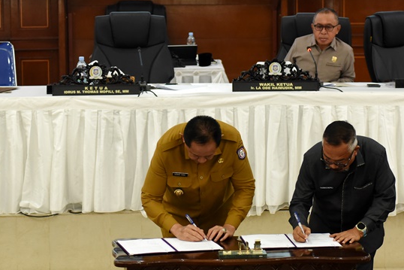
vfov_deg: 11.5
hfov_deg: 17.1
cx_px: 297
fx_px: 1336
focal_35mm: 119
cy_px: 182
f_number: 3.5
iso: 3200
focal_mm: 80
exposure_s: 1/160
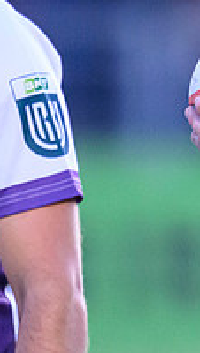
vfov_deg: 0.9
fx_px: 22391
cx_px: 276
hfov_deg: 0.5
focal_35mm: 2383
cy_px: 51
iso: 6400
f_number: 2.8
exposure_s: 1/2000
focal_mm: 400
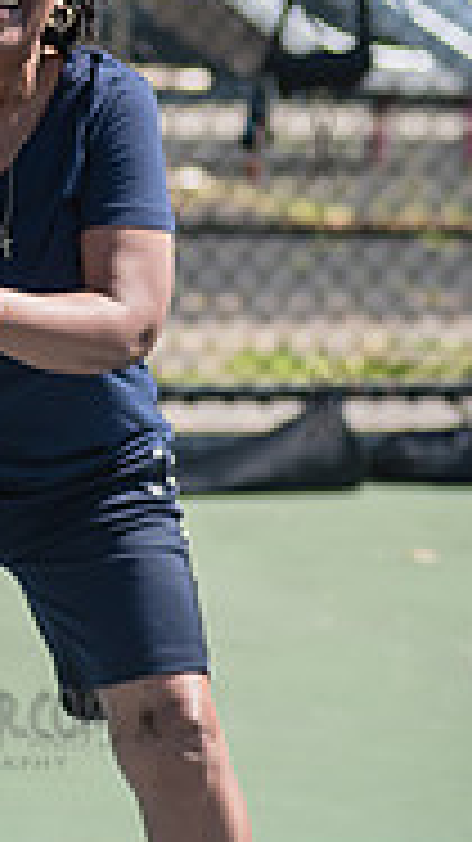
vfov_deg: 5.1
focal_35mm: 426
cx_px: 10
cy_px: 266
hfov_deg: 2.8
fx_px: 9491
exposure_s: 1/1250
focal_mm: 112
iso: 200
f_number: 3.5
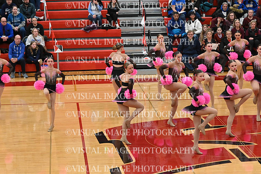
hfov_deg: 16.6
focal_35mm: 123
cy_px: 87
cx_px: 130
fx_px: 892
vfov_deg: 11.2
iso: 8000
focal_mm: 82
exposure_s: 1/400
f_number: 4
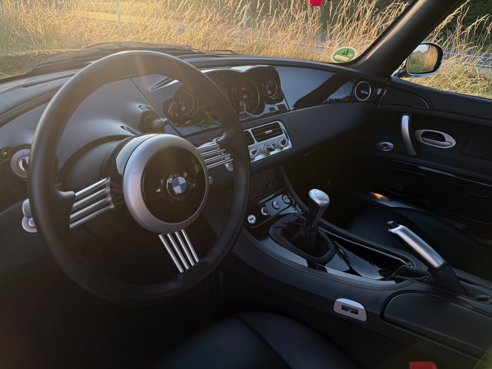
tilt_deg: -26.8
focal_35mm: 24
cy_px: 184
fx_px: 341
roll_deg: -3.0
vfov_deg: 56.8
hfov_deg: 71.6
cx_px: 246
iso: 100
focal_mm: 6.76
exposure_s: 1/433
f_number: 1.78
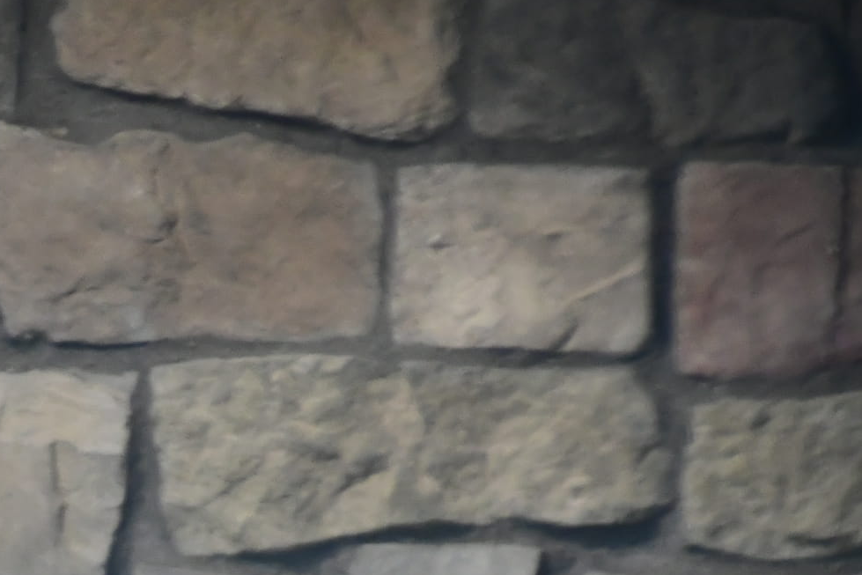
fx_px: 30651
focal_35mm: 1280
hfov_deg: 1.6
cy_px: 806
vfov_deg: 1.1
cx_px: -36
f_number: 6.3
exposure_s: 1/250
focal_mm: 300
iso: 3200
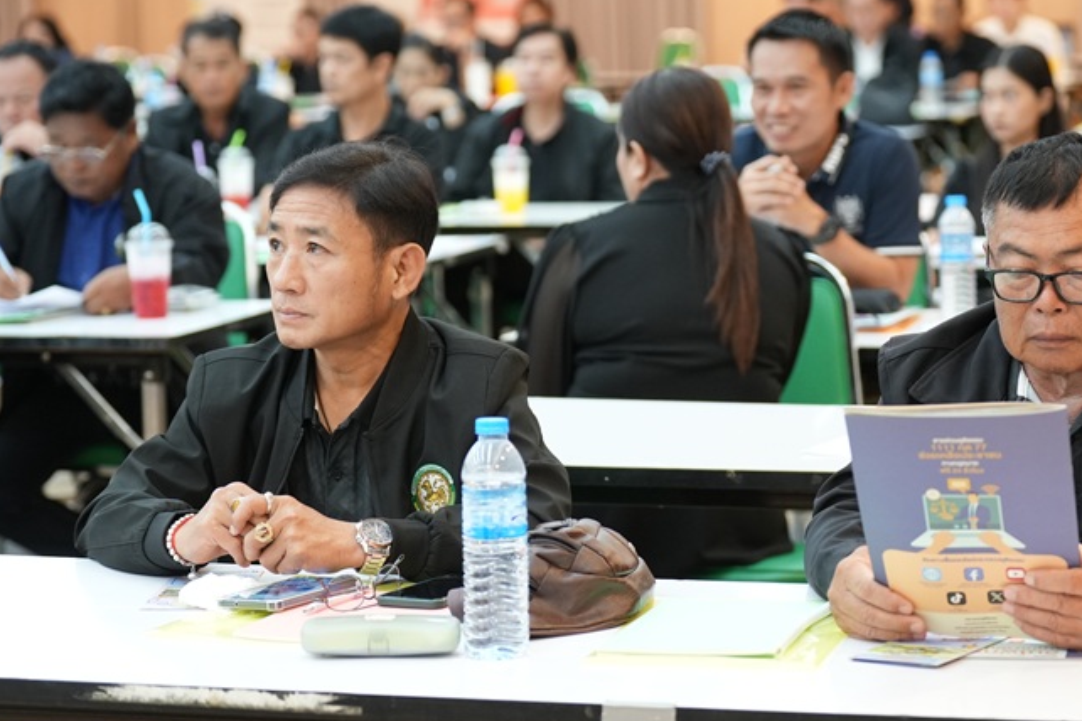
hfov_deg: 18.7
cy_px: 411
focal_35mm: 109
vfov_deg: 12.6
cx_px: 678
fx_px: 3276
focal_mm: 70
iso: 2000
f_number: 2.8
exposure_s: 1/160
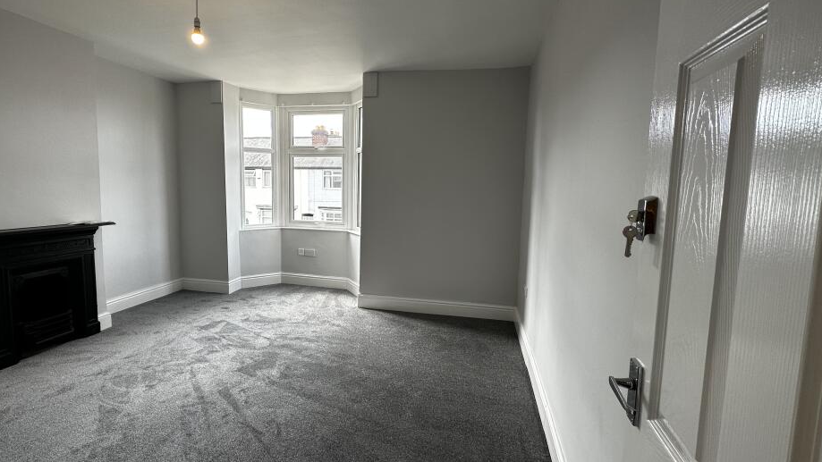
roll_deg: -1.3
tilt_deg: -5.8
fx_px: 371
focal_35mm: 17
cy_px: 220
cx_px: 385
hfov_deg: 95.8
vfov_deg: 63.9
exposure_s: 1/100
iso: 50
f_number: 2.2
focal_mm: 2.22
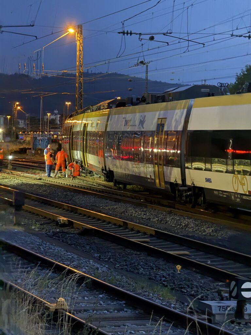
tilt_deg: -0.6
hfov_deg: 12.3
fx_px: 1160
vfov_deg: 16.4
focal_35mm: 120
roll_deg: -1.9
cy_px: 168
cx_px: 126
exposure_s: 1/8
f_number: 2.8
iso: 2500
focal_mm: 15.66
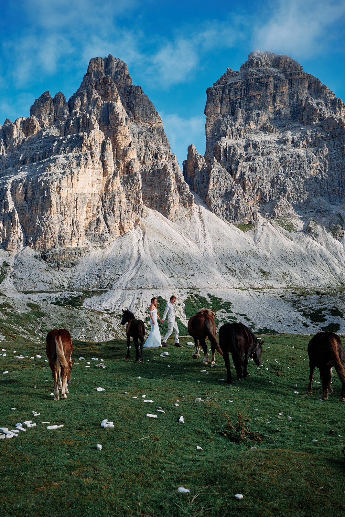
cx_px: 172
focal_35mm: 35
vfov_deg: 54.4
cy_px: 258
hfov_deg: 37.9
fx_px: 503
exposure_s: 1/1900
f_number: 2.8
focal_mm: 23
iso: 125
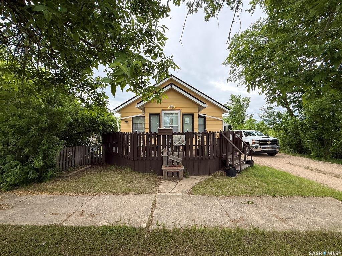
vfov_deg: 85.7
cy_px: 128
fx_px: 138
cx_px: 171
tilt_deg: +2.1
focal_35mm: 14
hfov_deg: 102.1
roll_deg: +0.1
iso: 64
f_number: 2.2
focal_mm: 2.22
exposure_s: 1/502
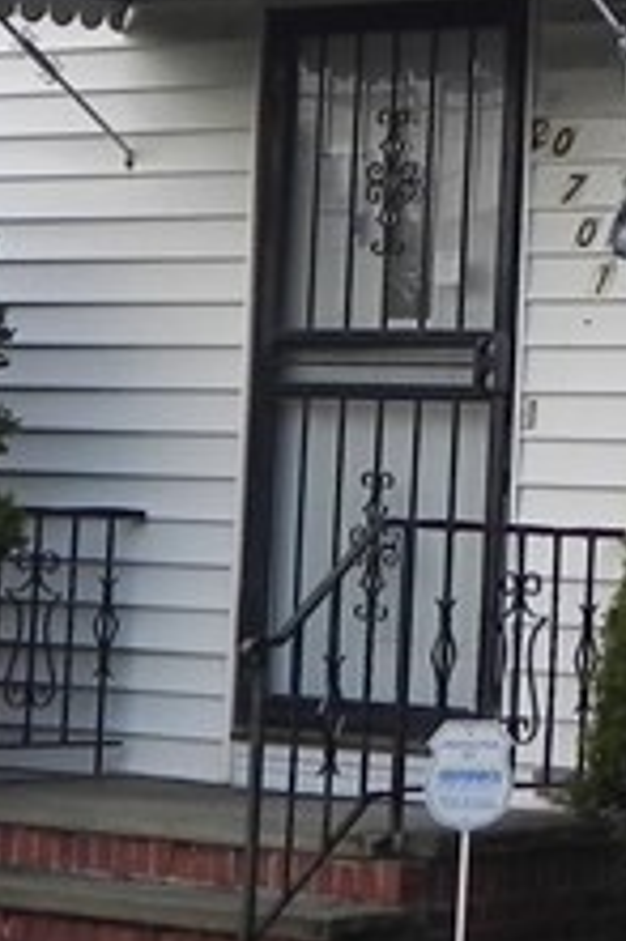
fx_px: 4153
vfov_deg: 12.9
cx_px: 571
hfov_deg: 8.6
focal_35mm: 159
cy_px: 307
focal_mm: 5.9
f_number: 2.8
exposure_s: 1/72.2
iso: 160
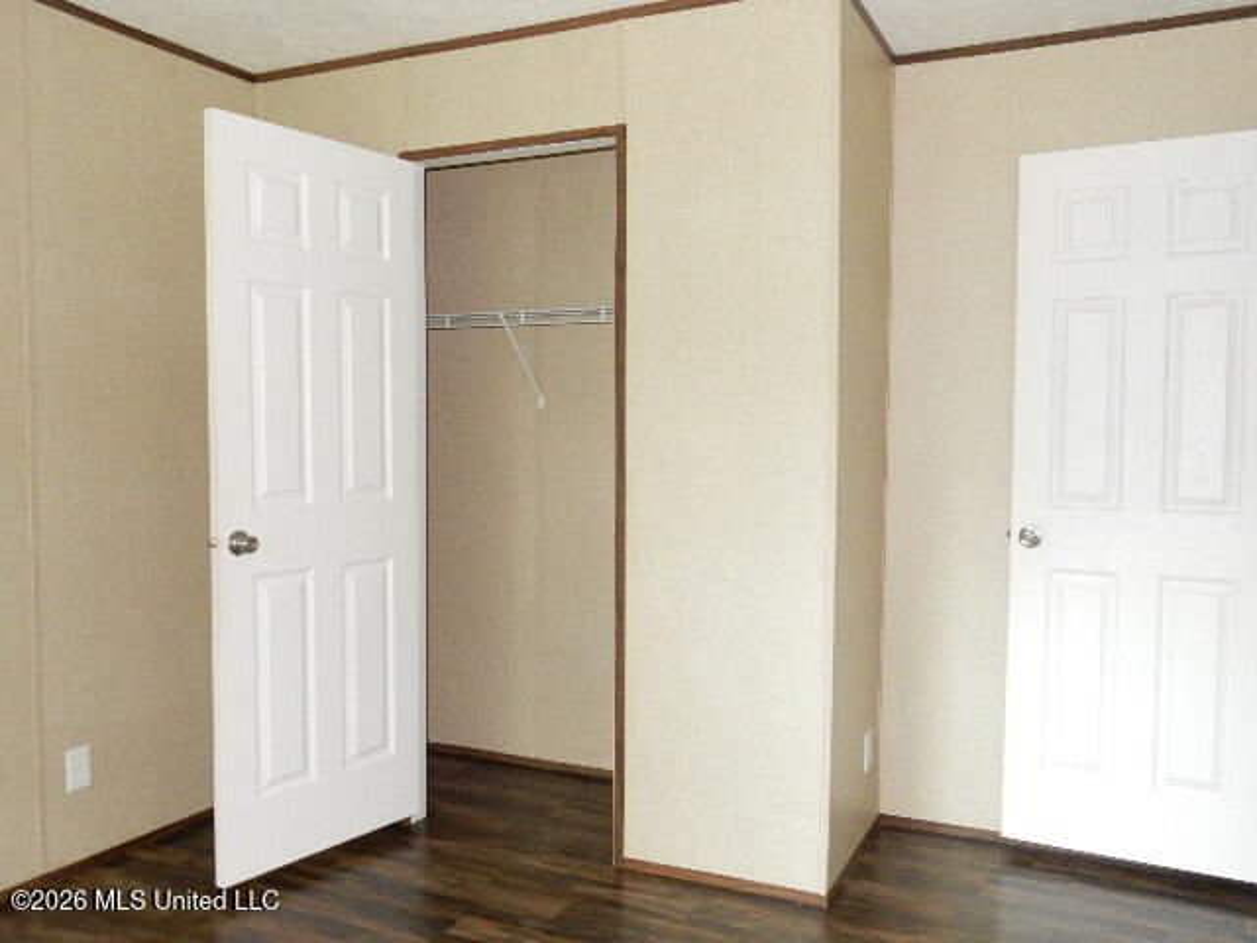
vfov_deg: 46.8
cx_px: 628
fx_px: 1089
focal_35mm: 30
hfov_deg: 60.0
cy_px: 472
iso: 450
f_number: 4
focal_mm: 5.4
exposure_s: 1/30
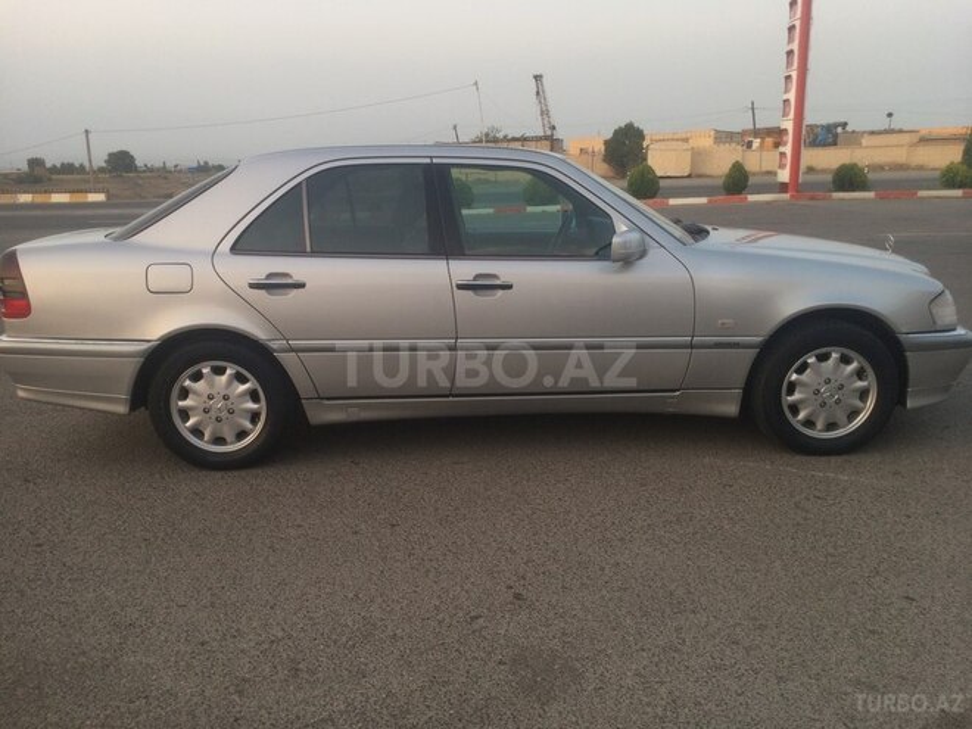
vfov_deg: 48.2
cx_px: 486
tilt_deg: -13.2
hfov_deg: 61.7
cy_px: 364
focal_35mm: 29
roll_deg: -0.7
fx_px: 814
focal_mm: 4.15
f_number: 2.2
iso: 40
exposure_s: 1/100
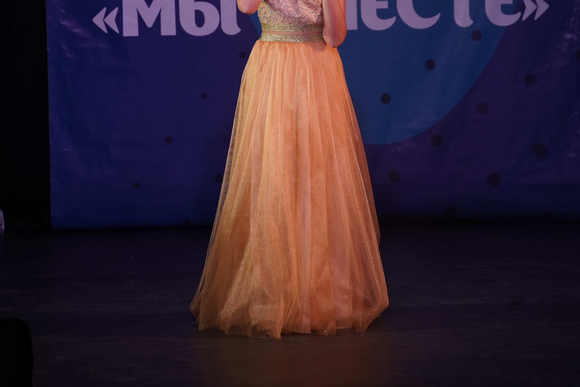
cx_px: 290
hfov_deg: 7.3
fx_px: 4576
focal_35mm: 284
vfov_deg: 4.8
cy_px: -1
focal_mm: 189
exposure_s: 1/250
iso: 1600
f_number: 5.6
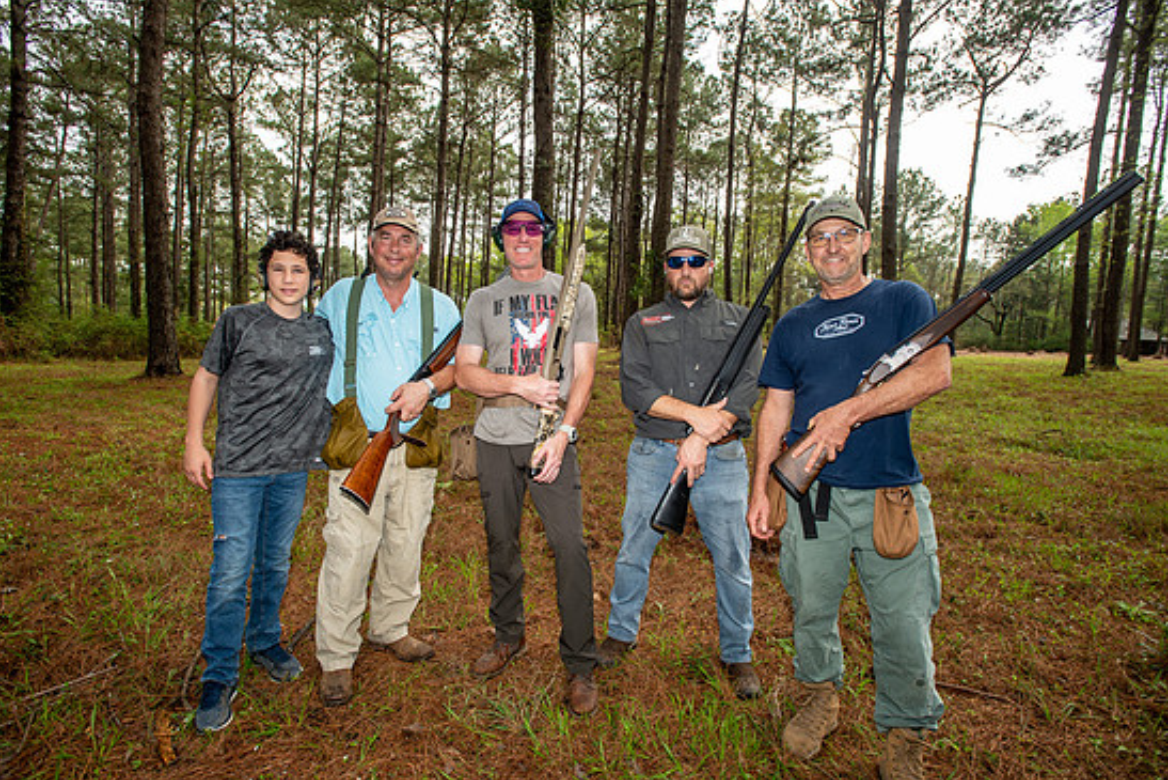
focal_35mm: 18
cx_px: 570
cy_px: 406
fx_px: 584
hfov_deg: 90.0
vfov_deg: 67.4
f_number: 4.5
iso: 125
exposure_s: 1/250
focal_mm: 17
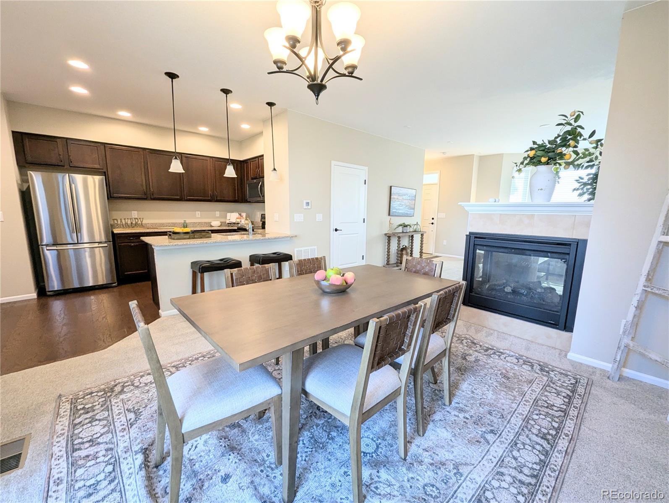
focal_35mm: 13
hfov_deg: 106.1
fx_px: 252
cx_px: 334
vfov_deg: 90.1
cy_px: 252
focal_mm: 1.95
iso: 69
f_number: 2.2
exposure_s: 1/60
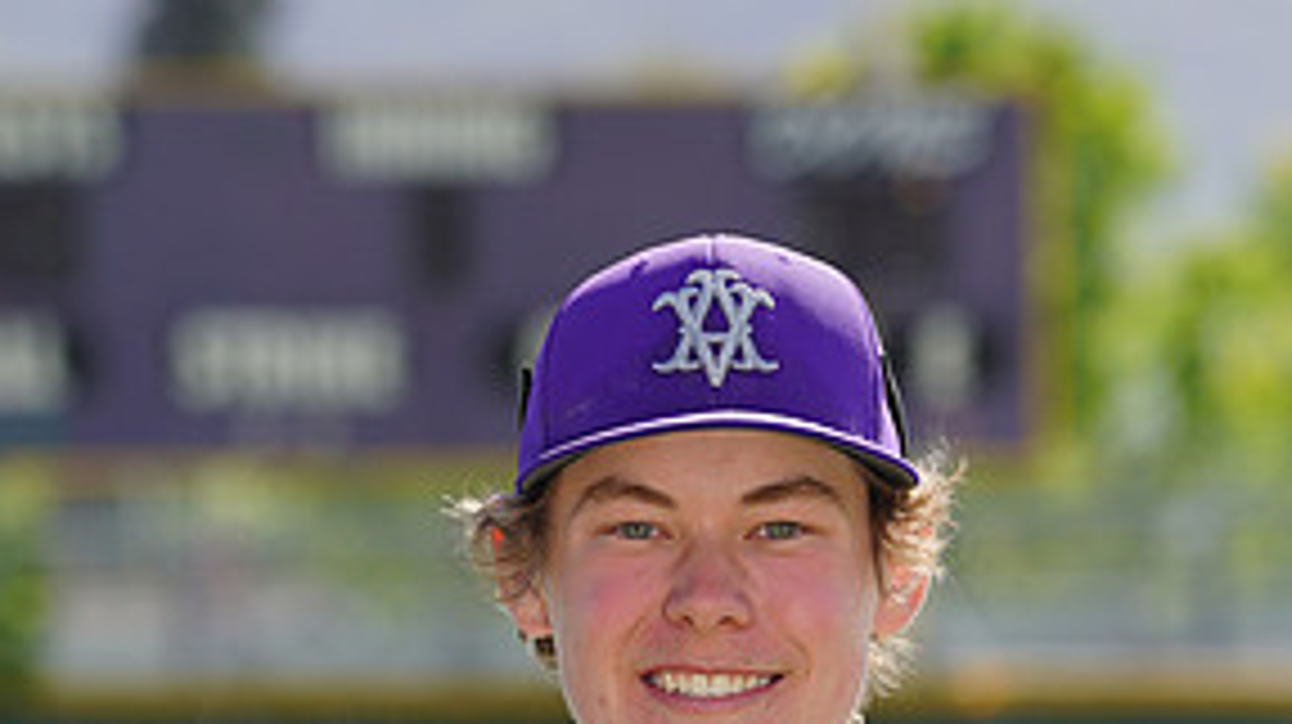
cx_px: 675
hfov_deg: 4.4
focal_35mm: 491
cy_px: 1196
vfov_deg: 2.5
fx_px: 16810
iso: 100
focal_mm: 232
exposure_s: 1/250
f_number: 8
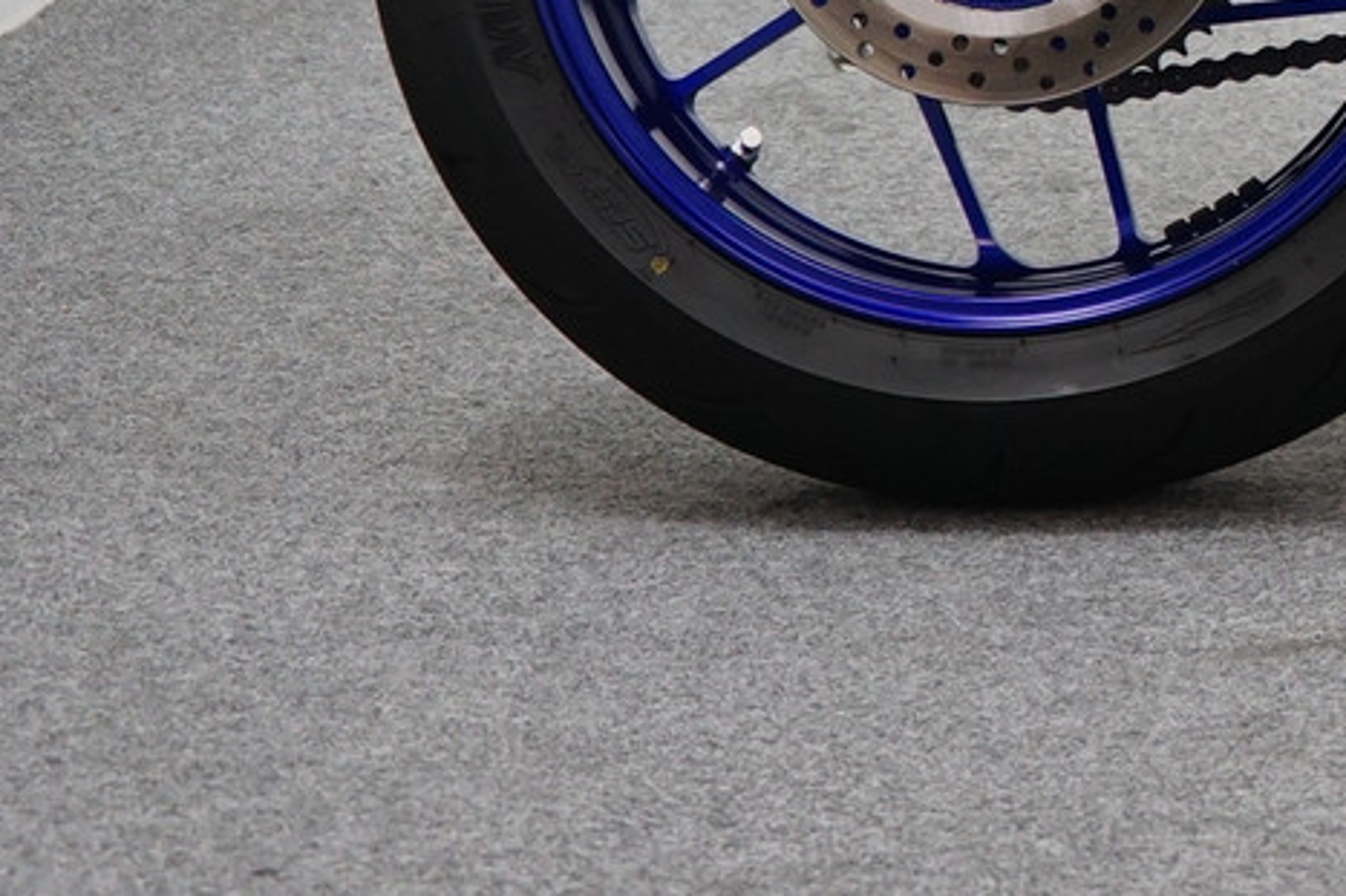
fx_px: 7998
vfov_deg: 6.3
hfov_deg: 9.2
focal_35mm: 214
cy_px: -726
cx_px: 2447
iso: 1000
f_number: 5
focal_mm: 52
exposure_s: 1/60
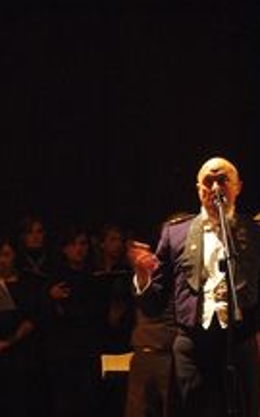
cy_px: 314
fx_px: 1043
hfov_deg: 13.9
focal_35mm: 92
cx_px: -15
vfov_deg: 22.3
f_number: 4
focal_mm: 26
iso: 400
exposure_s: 1/10
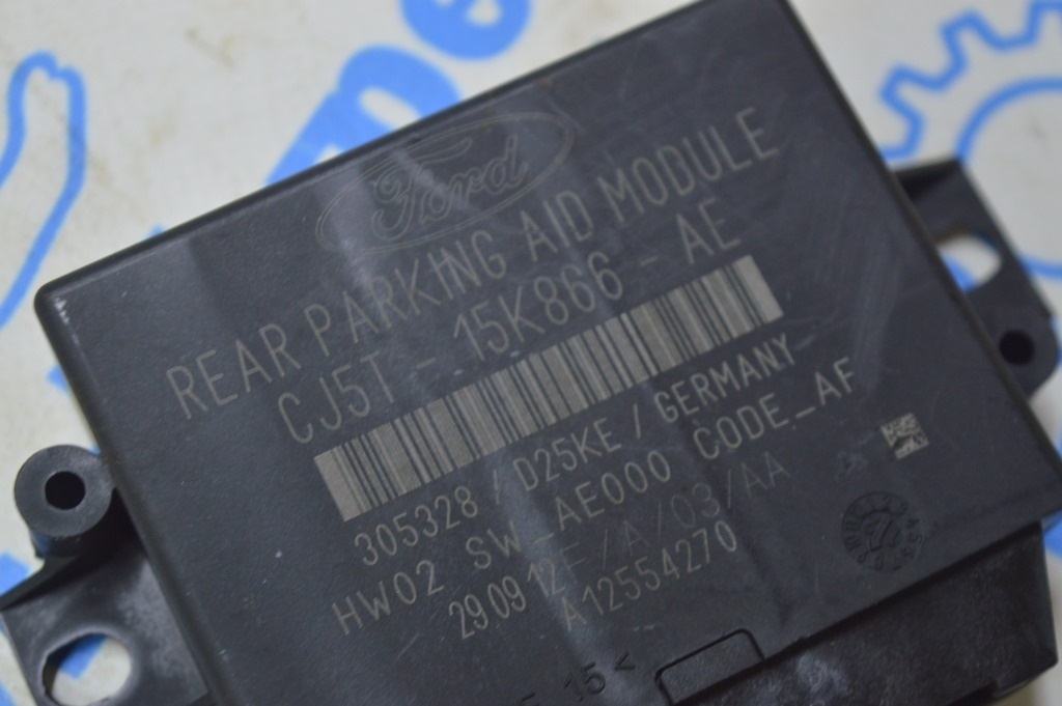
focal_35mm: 82
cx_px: 531
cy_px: 353
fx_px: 2432
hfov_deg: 24.6
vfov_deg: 16.5
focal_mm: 55
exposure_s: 1/20
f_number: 5.6
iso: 400
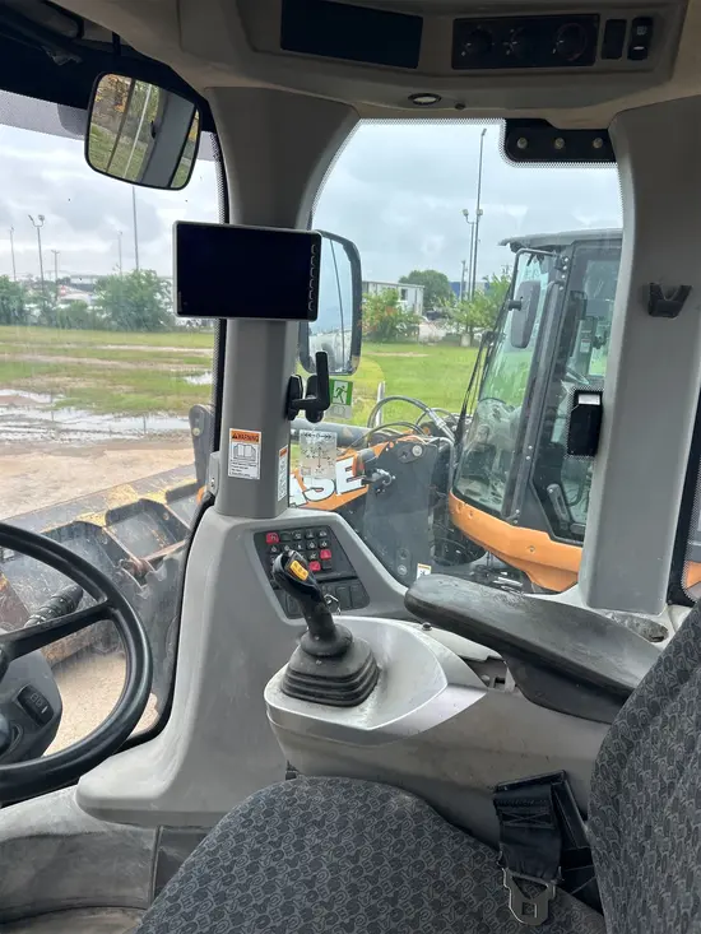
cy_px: 467
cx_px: 350
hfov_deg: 53.1
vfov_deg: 67.3
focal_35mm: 26
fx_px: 702
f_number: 1.5
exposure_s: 1/350
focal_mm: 5.7
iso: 50
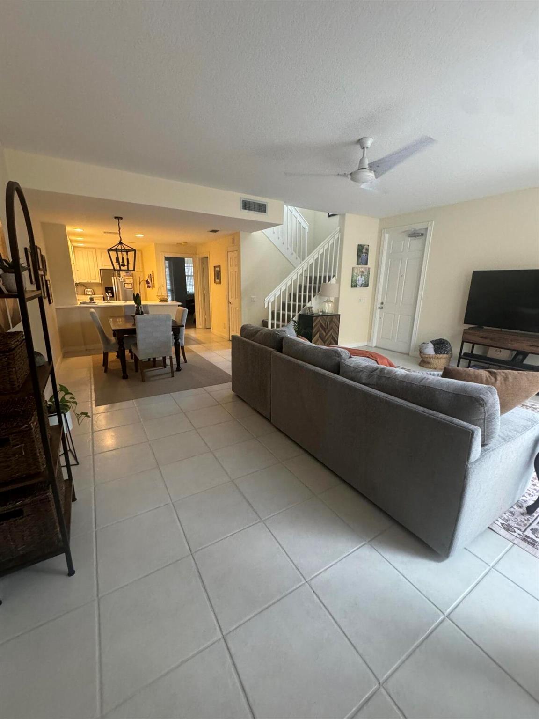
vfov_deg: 102.1
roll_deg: -0.1
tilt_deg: -15.3
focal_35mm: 14
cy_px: 360
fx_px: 291
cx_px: 270
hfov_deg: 85.7
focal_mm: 2.22
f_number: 2.2
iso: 400
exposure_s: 1/60
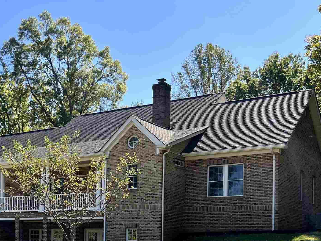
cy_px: 226
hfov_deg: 32.5
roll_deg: -0.6
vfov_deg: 24.8
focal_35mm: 57
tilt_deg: +0.6
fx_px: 529
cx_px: 49
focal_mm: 5.7
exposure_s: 1/1597
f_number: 1.5
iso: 50
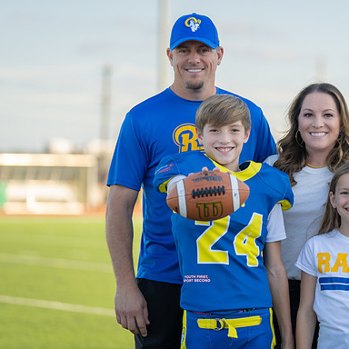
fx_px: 1916
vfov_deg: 10.4
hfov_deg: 10.4
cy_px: 174
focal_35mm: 168
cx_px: 254
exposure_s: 1/500
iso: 100
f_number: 2.8
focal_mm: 131
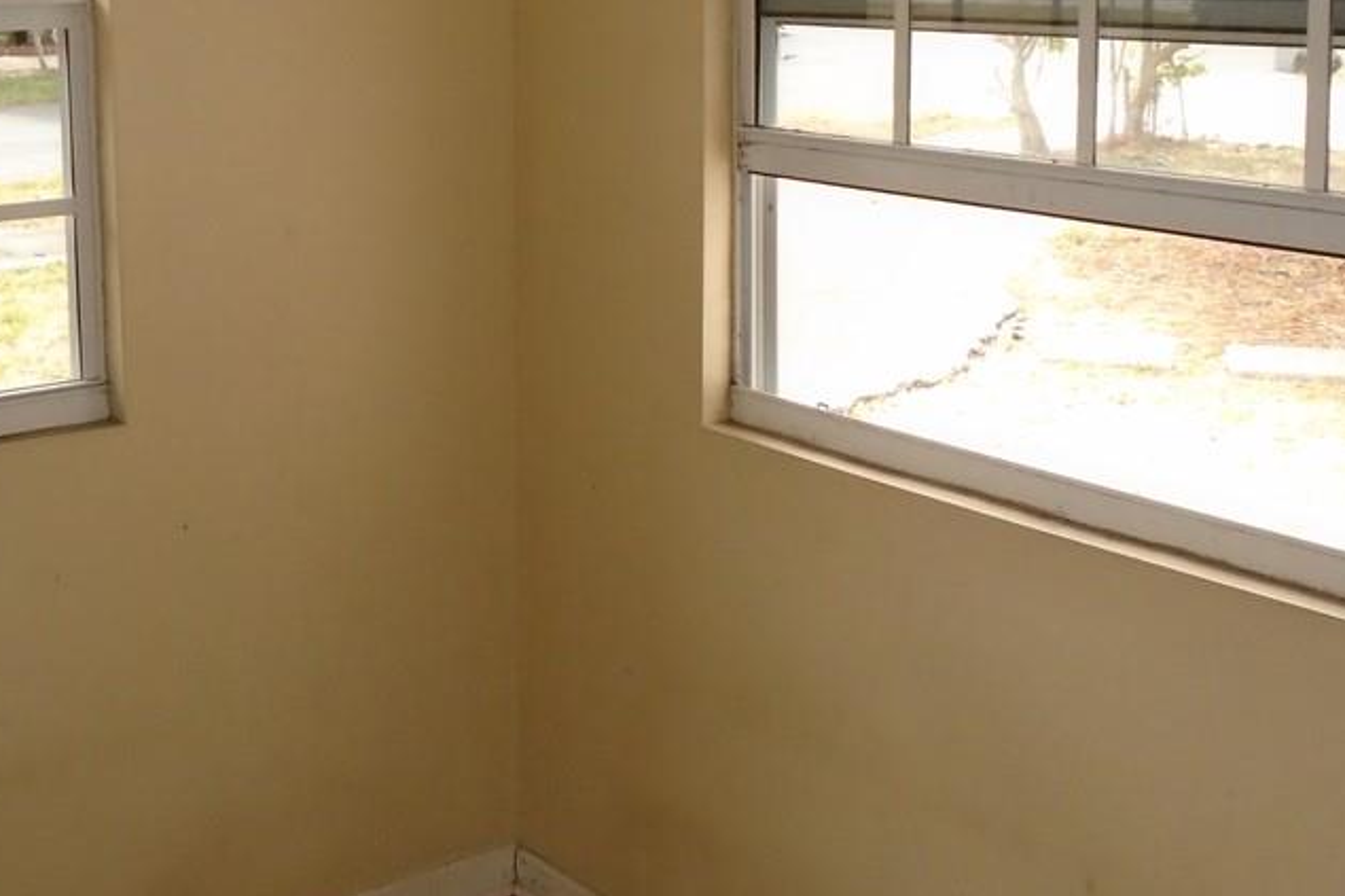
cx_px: 510
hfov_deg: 38.0
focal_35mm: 52
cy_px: 167
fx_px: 1942
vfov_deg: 25.5
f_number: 3.5
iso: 400
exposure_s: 1/250
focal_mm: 5.5
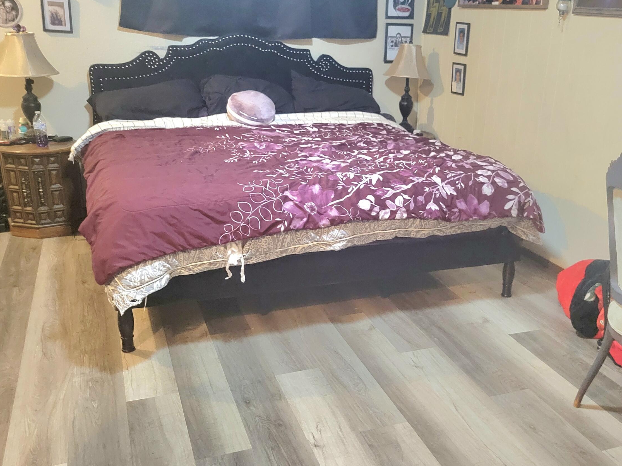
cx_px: 372
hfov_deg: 52.3
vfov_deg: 40.7
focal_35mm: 35
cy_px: 231
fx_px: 629
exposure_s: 1/24
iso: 800
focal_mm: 5.4
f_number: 1.8
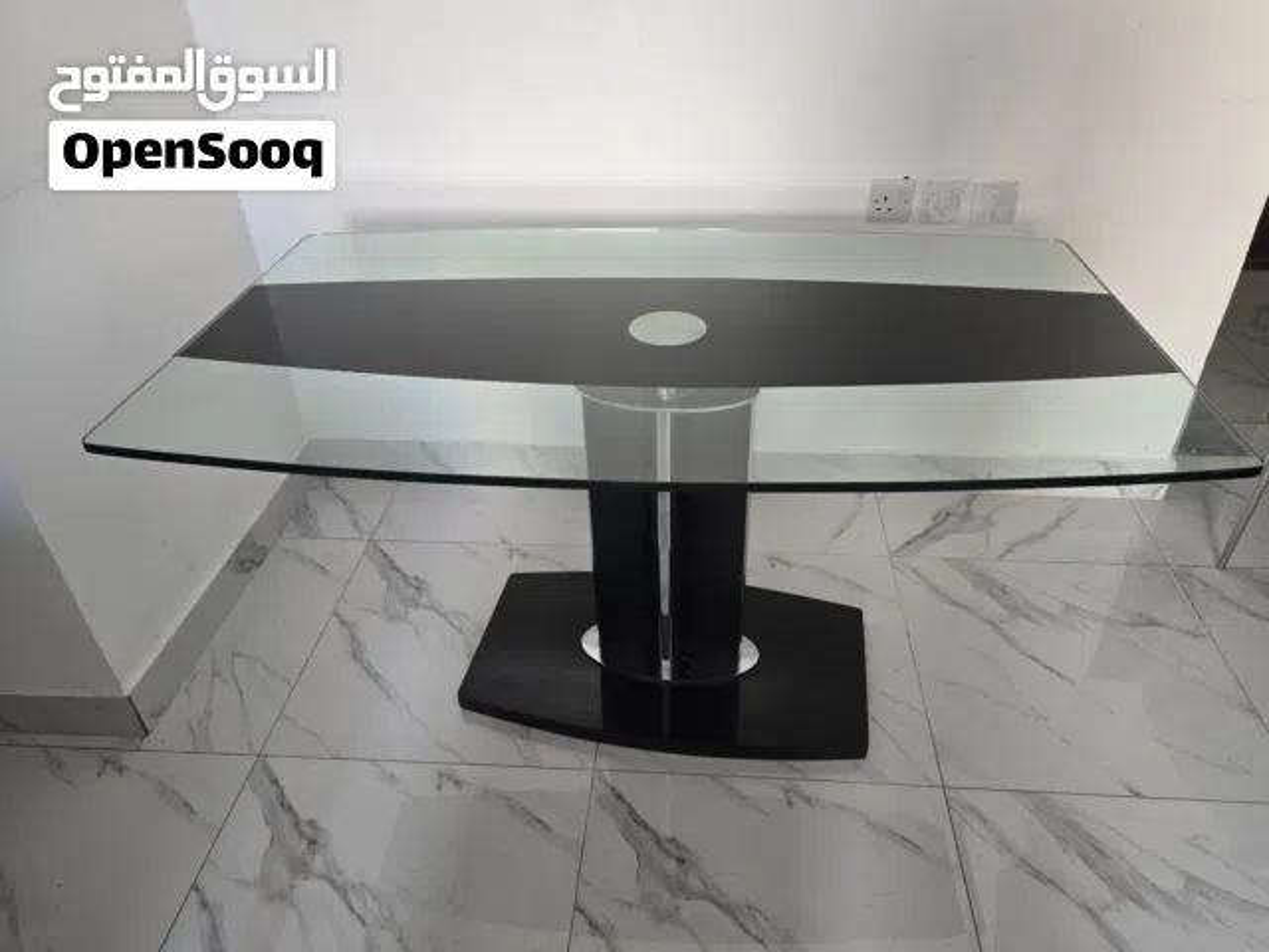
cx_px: 634
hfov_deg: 73.9
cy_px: 476
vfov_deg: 58.9
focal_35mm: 23
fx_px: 843
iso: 200
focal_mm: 6.3
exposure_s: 1/101
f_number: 1.7
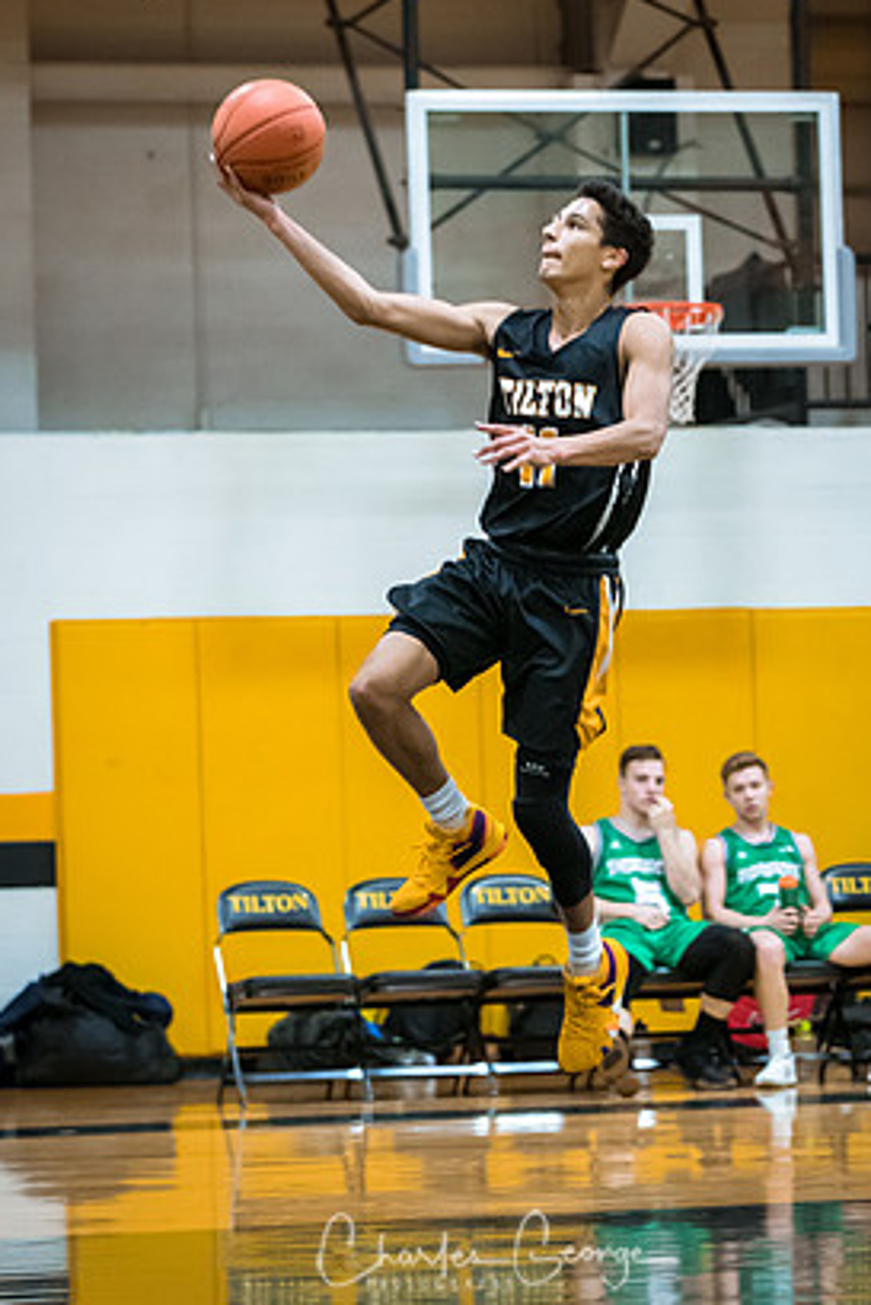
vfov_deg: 12.4
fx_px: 5983
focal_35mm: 165
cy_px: 600
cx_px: 466
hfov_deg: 8.3
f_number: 2.8
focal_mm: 100
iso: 3200
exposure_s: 1/400
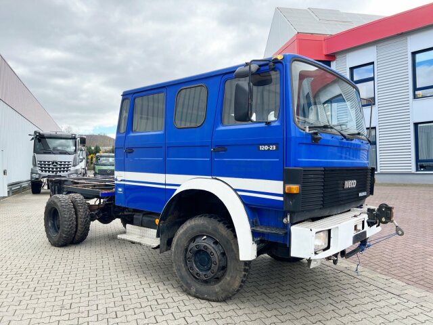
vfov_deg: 53.1
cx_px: 216
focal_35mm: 26
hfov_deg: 67.3
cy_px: 162
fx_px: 325
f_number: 1.5
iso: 50
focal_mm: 5.7
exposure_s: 1/1171
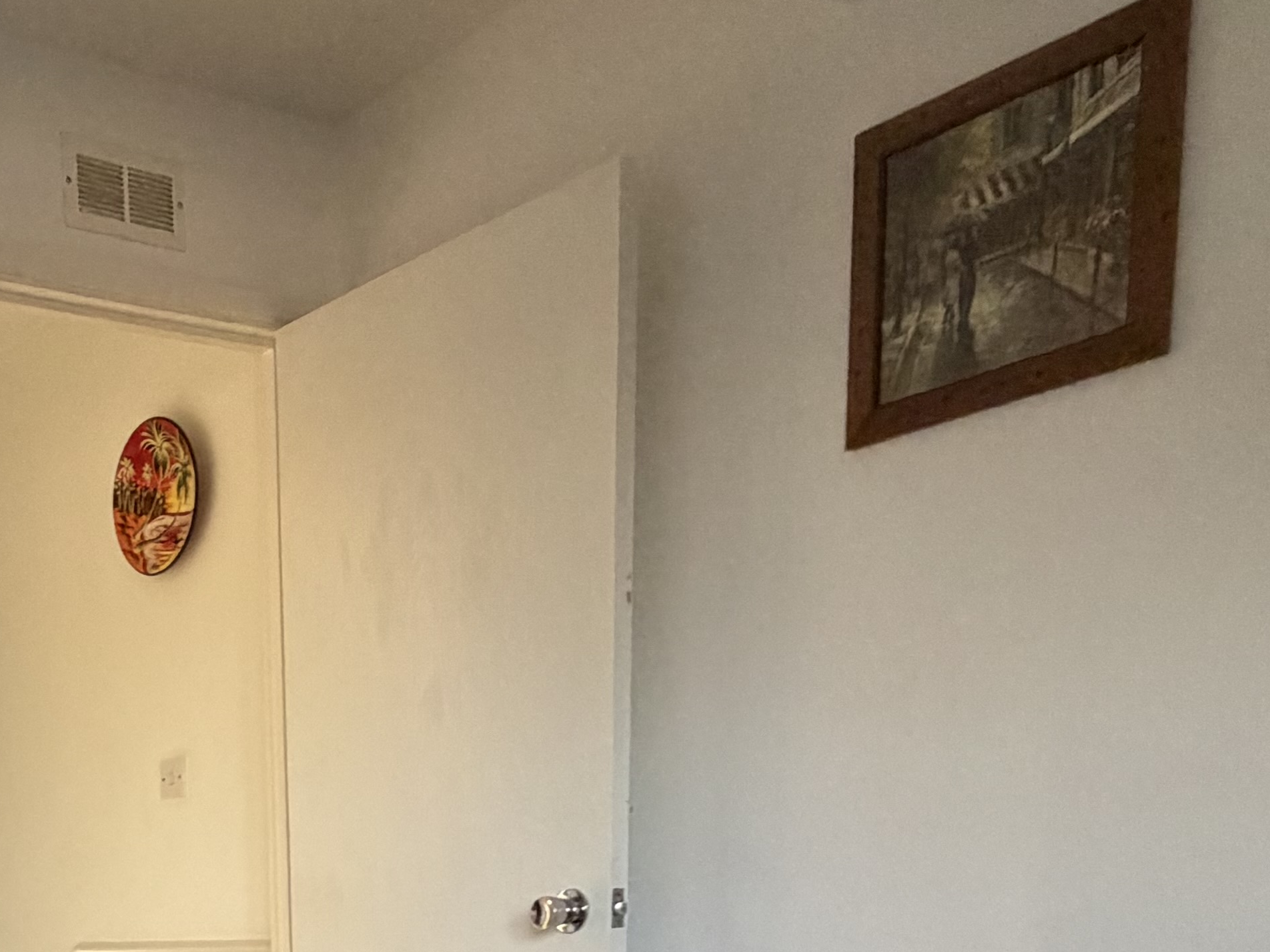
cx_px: 93
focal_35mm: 42
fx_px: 1541
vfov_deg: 28.5
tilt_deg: -12.0
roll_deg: +3.8
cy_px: 1219
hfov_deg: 40.8
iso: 320
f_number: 2.2
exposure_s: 1/86
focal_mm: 2.22
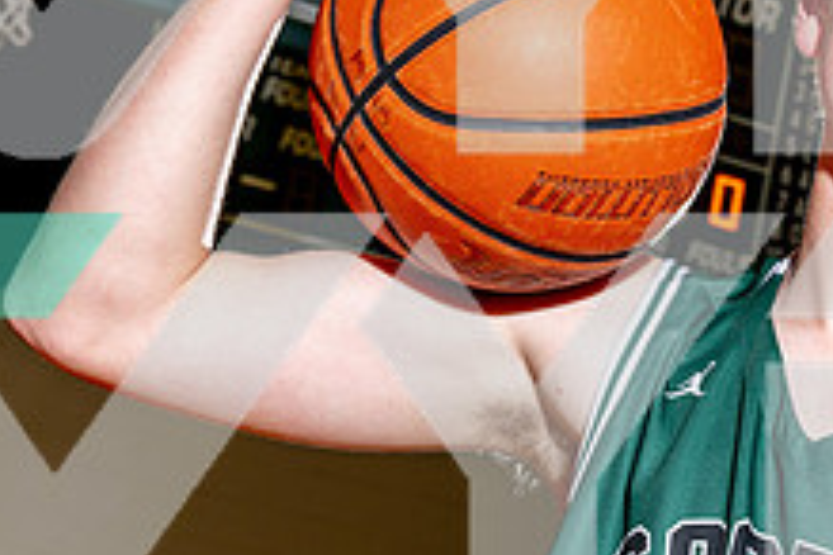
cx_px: 601
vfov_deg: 11.7
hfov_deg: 17.4
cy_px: 434
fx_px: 2707
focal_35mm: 117
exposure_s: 1/125
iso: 100
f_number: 6.3
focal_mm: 38
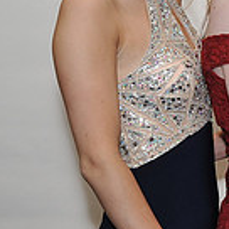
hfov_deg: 10.6
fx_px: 1138
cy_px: 49
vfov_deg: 11.5
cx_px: 455
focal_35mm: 152
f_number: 6.3
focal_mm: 42
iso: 800
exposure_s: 1/60
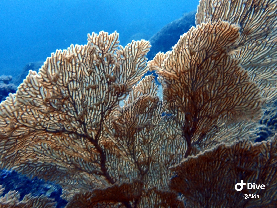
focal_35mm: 28
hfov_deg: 63.4
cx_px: 138
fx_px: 224
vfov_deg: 49.7
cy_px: 104
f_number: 3.2
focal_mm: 5.05
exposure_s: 1/80
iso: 200
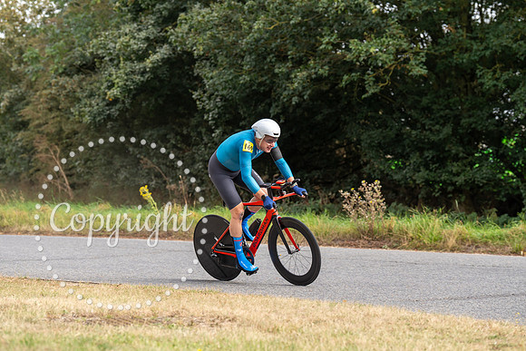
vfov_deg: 12.2
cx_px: 263
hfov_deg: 18.3
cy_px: 176
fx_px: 1637
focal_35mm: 112
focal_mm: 112
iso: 400
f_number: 4
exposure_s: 1/1000
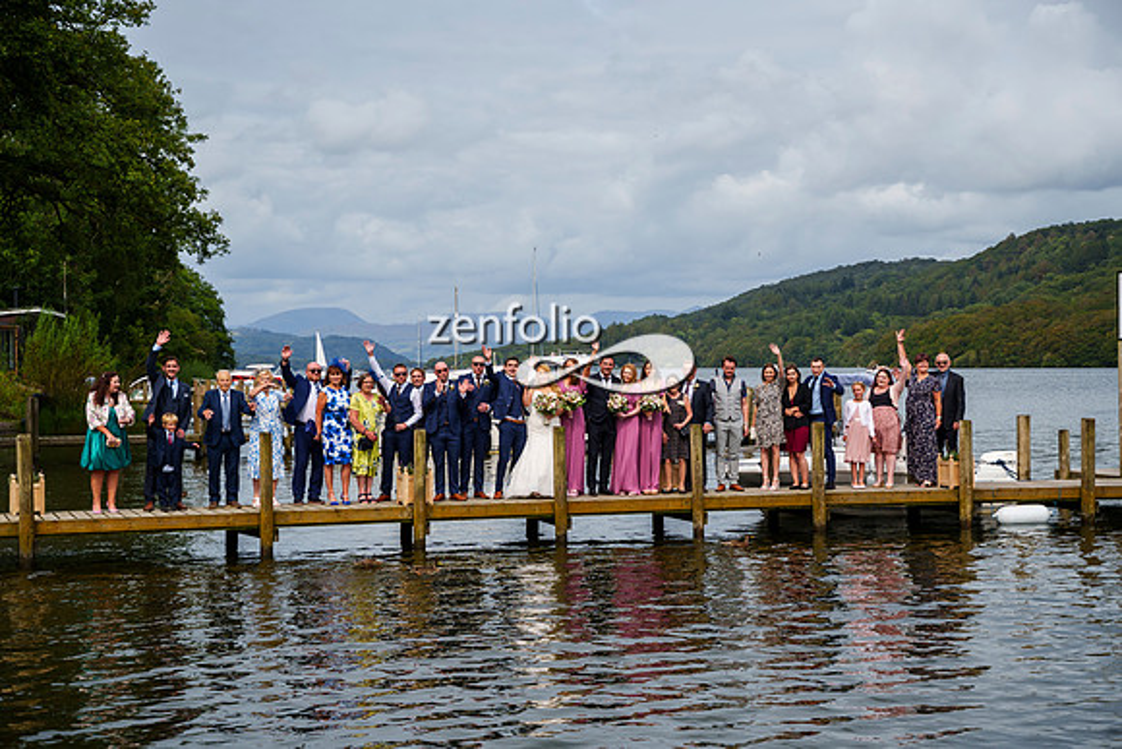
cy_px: 374
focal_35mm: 59
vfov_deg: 23.0
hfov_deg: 33.9
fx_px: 1839
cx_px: 561
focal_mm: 59
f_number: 3.5
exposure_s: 1/8000
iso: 400
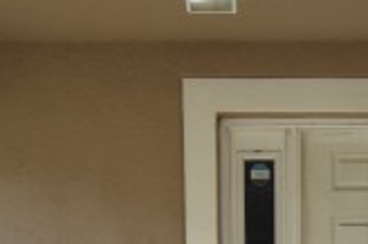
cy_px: 342
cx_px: 303
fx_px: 674
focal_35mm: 66
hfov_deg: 29.7
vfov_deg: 18.7
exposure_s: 1/4000
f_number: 3.5
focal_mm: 10
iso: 800
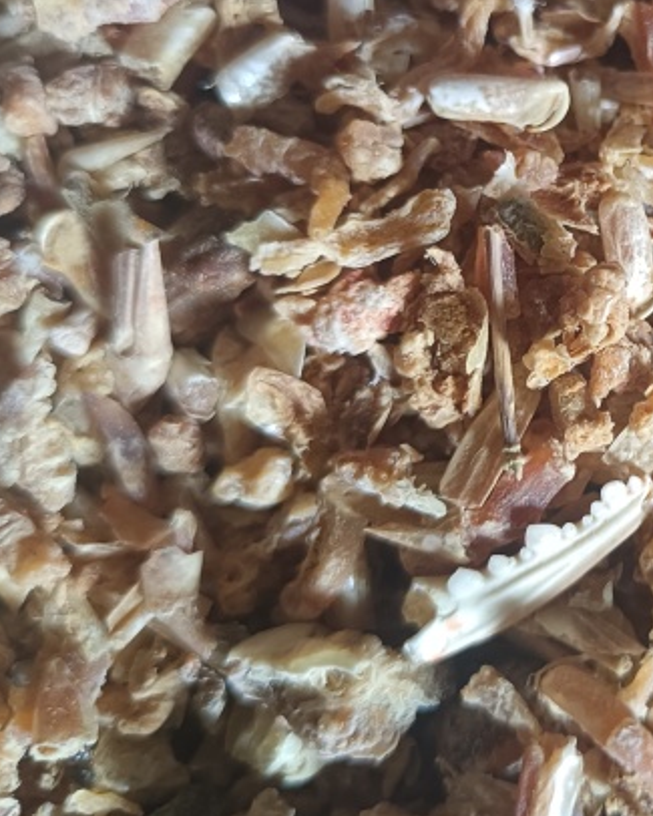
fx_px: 1207
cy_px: 273
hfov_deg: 28.5
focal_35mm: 50
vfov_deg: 36.9
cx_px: 643
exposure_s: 1/50
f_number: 1.8
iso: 888
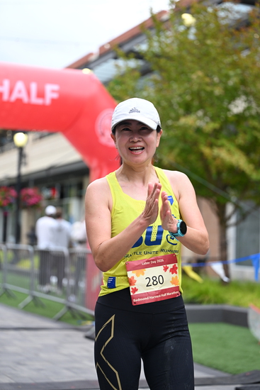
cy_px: 195
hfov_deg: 19.5
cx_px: 130
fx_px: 758
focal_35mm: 70
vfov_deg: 28.8
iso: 640
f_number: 2.8
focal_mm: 70
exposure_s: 1/1600
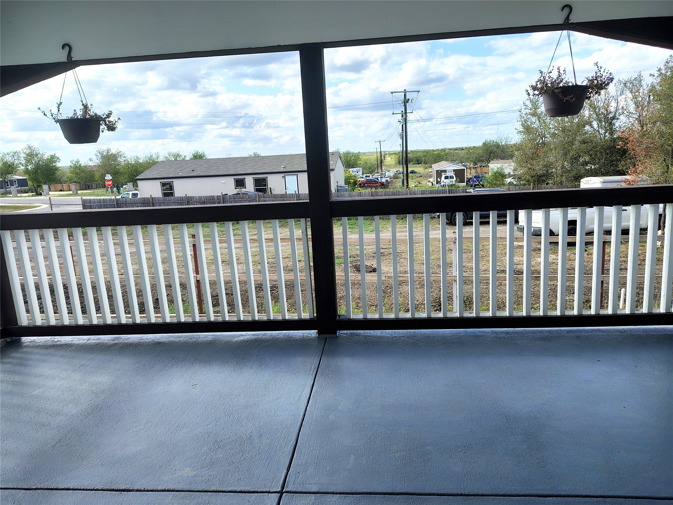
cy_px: 252
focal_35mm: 24
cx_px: 336
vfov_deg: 56.8
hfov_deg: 71.6
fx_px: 467
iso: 120
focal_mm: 5.56
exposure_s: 1/995
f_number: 1.8
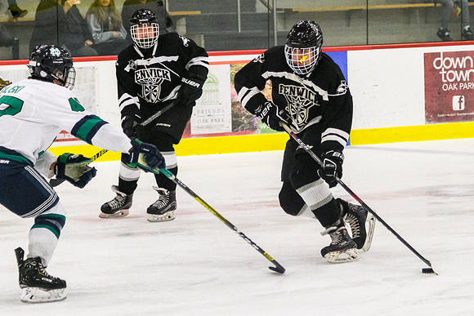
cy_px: 182
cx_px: 314
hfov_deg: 9.0
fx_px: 3008
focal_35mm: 228
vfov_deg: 6.0
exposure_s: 1/1250
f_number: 4
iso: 4000
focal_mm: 92
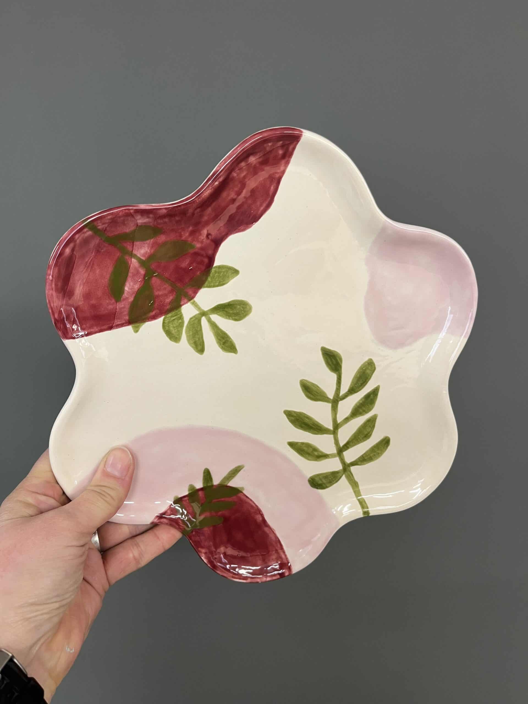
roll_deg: +5.5
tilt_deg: -11.7
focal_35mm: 26
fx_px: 529
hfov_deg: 53.1
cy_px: 352
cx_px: 264
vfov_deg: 67.3
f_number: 1.6
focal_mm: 5.1
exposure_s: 1/50
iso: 64
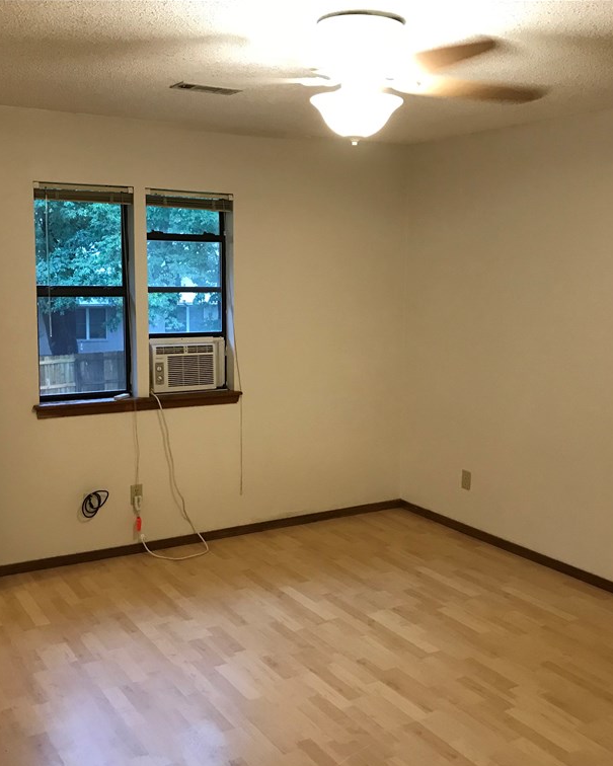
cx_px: 303
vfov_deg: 49.1
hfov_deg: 40.1
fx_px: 839
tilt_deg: -7.0
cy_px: 388
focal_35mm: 37
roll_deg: -1.7
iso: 64
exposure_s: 1/15
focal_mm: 3.99
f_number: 1.8
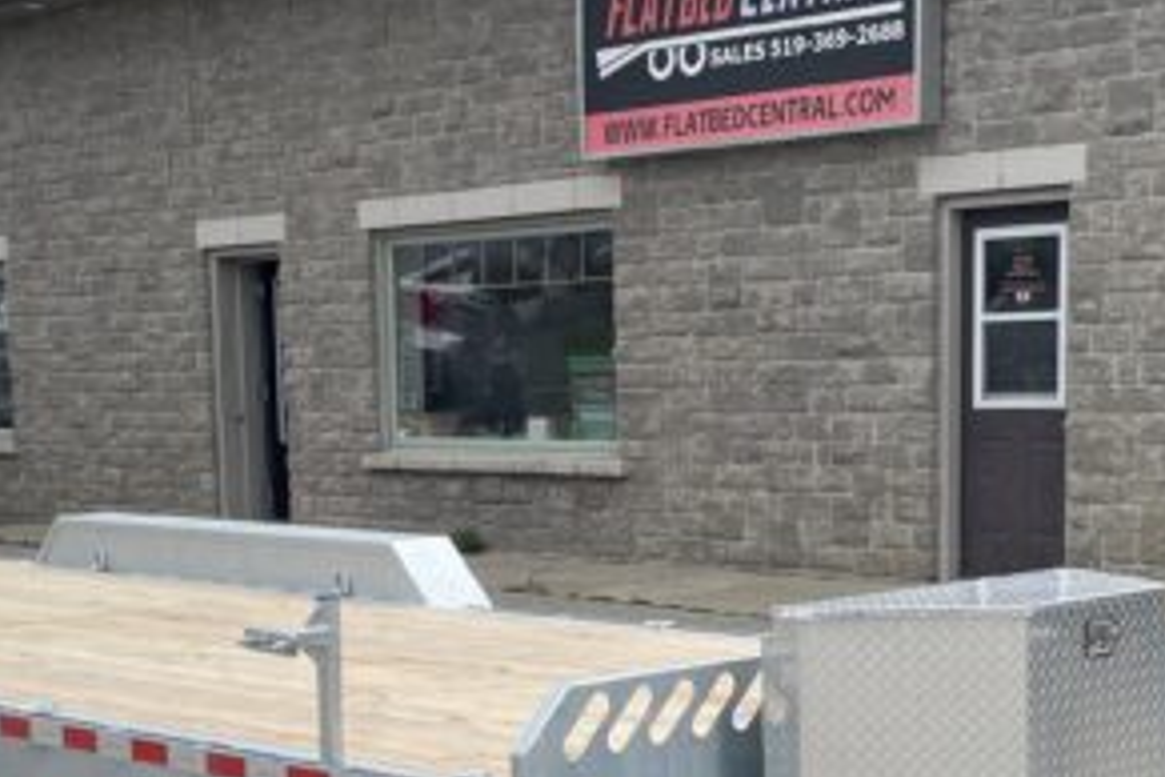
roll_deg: +0.8
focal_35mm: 74
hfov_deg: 27.3
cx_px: 556
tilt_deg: -6.6
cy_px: 699
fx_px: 2395
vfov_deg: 18.1
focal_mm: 4.2
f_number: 1.6
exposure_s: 1/2174
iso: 32
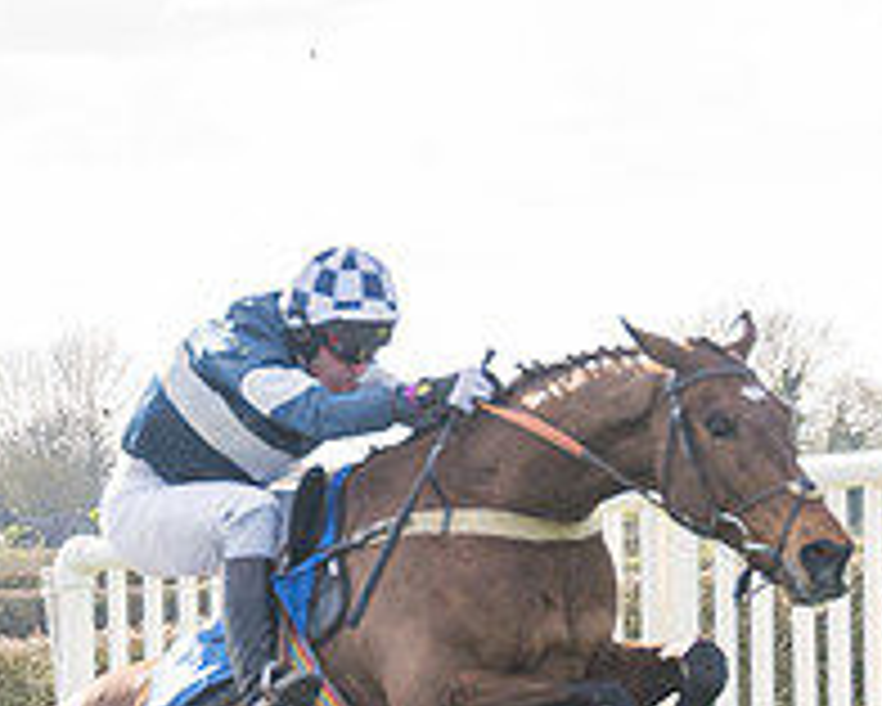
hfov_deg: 5.5
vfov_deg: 4.4
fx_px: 9167
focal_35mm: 351
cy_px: 663
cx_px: -197
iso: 400
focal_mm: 70
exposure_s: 1/1600
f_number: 4
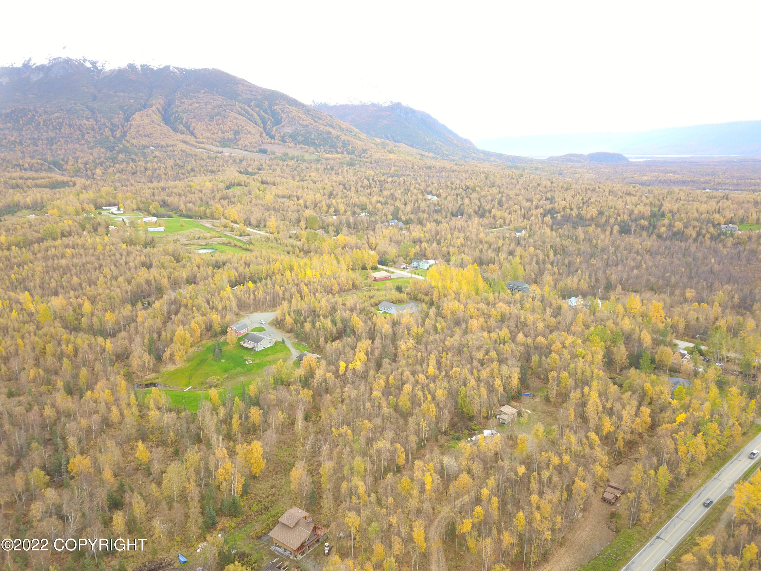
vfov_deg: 53.1
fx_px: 572
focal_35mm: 26
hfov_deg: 67.3
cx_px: 380
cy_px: 286
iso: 111
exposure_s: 1/120
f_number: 2.2
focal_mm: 4.73
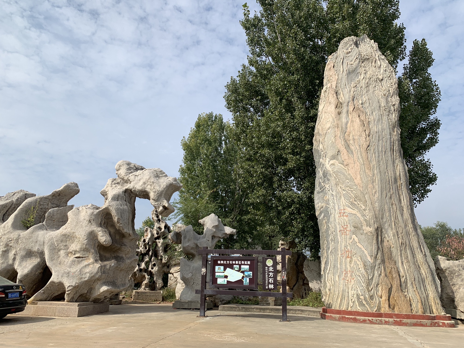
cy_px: 174
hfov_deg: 67.3
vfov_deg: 53.1
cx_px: 232
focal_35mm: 26
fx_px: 349
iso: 25
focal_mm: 4.25
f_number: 1.8
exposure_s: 1/2994
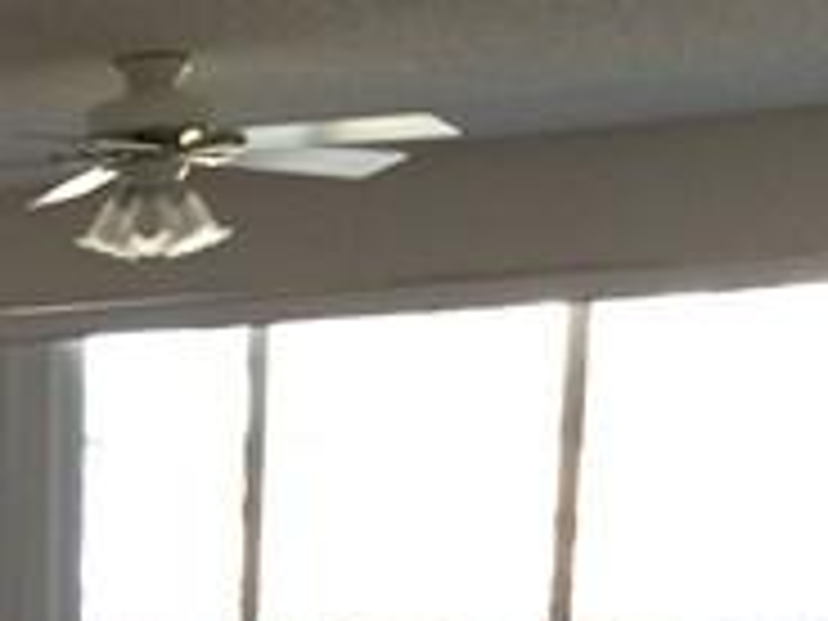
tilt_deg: -14.3
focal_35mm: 101
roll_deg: +1.8
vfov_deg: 13.4
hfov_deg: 17.2
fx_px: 2416
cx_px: -468
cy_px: 1044
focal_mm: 4.15
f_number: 2.2
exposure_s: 1/120
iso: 64
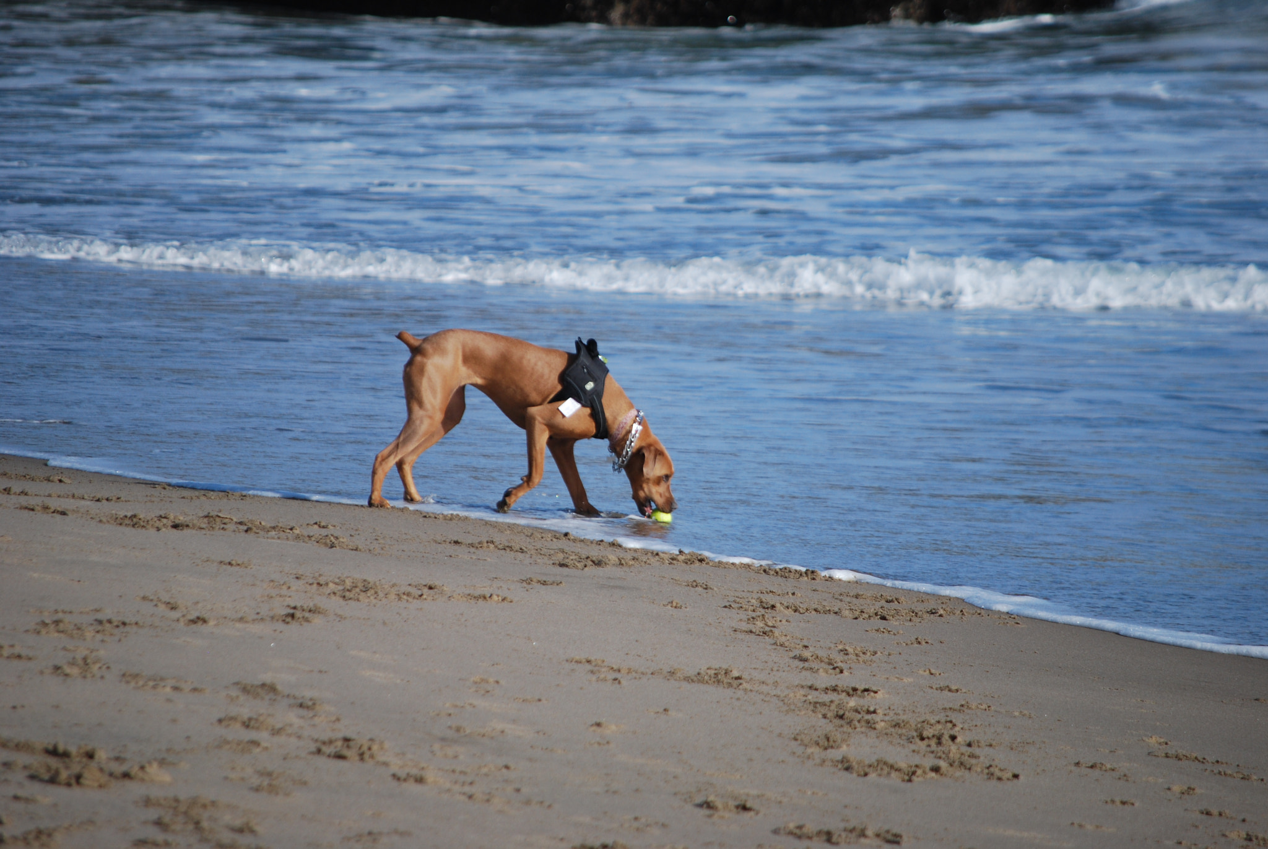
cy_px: 424
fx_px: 10579
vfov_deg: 4.6
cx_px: 634
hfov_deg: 6.9
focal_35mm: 300
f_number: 5.6
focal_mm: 200
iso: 200
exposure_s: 1/1000
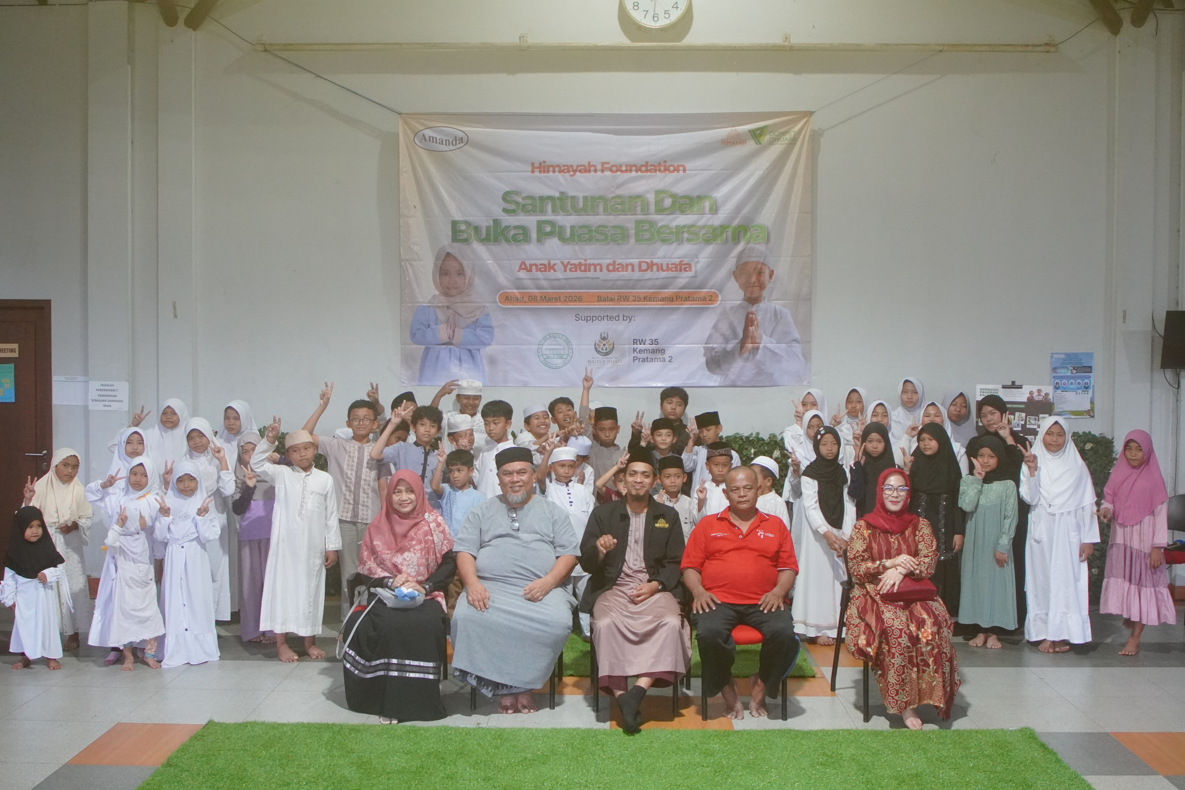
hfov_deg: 53.1
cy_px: 395
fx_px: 1185
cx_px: 592
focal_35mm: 36
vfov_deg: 36.9
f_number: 4
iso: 4000
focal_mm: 24
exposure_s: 1/160
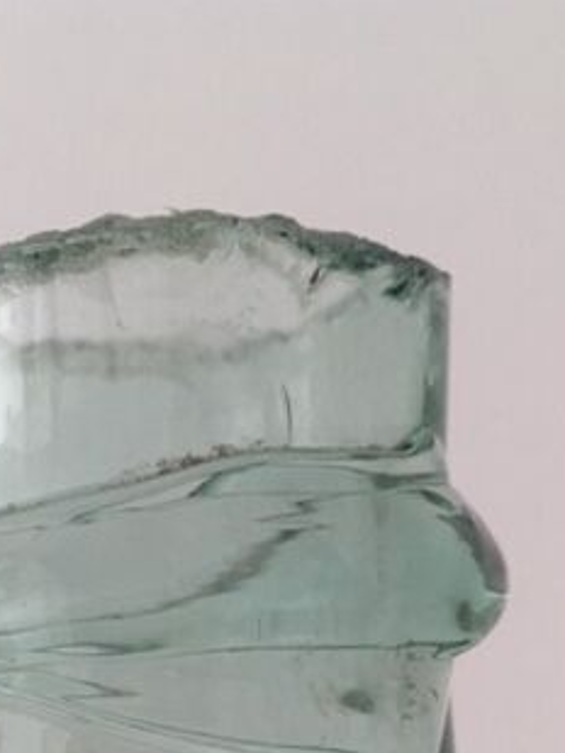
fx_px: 1305
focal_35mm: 60
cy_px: 716
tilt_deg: -15.8
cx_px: 202
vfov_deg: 30.4
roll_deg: +1.0
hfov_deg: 24.3
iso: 400
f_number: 2.2
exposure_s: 1/17
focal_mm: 4.15
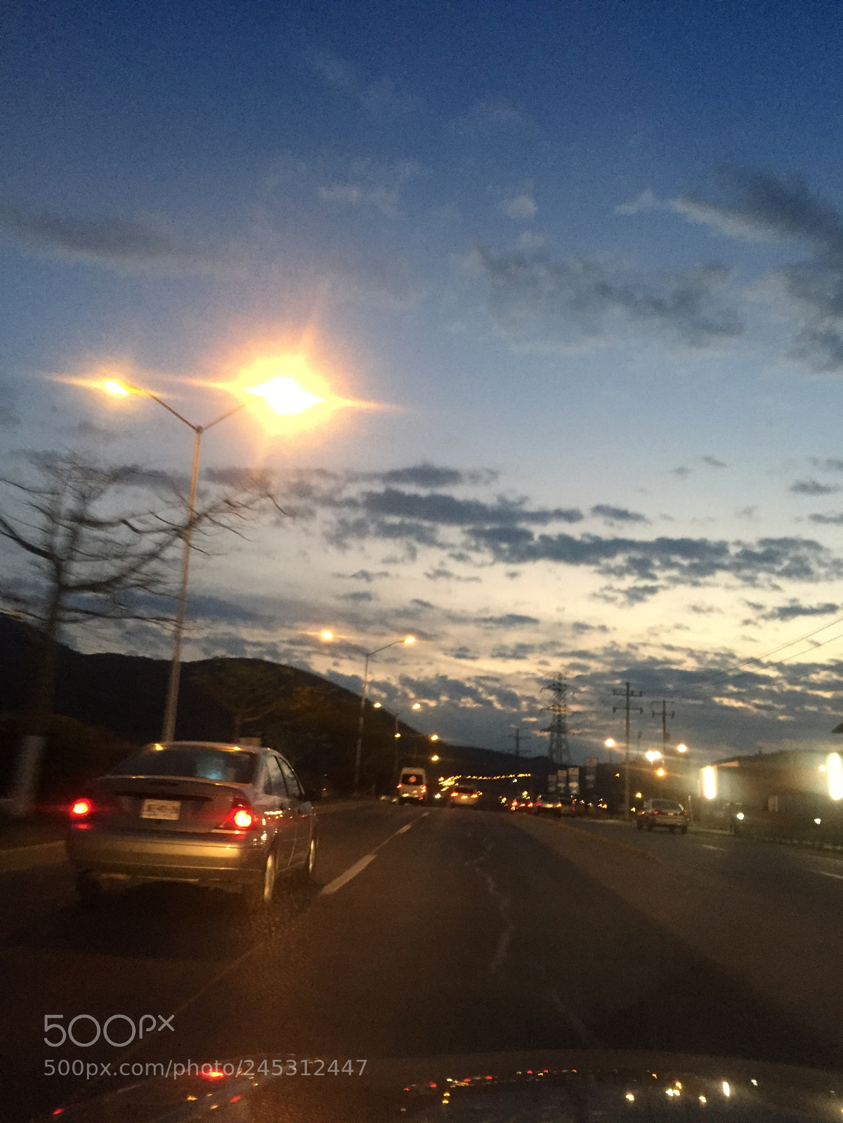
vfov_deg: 61.7
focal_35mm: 29
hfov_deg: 48.2
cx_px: 422
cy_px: 562
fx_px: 942
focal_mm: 4.15
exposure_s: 1/17
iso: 250
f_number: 2.2
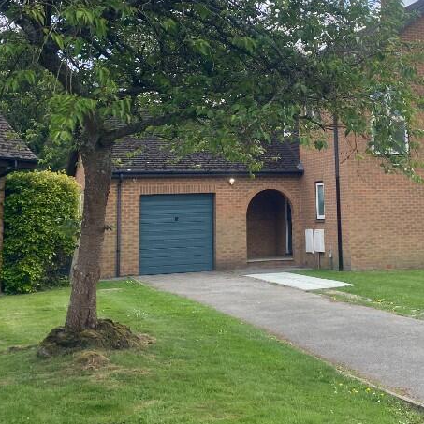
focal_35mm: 52
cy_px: 115
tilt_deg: +9.8
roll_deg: +1.8
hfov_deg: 32.6
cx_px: 276
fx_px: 721
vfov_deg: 32.3
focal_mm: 4.25
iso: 32
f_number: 1.8
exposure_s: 1/1316
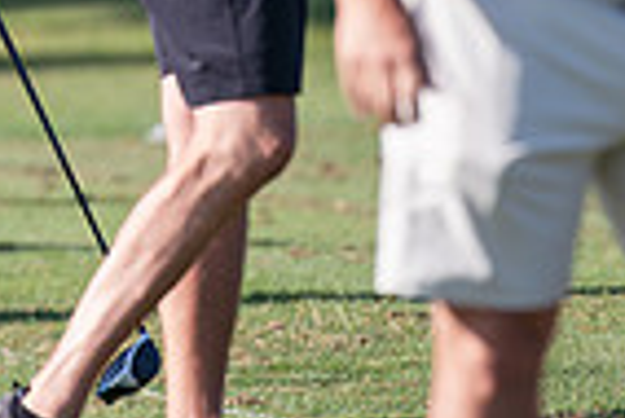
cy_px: -187
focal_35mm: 816
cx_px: -18
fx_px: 14181
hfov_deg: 2.5
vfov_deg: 1.7
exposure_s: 1/500
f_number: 3.2
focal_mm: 200
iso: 64
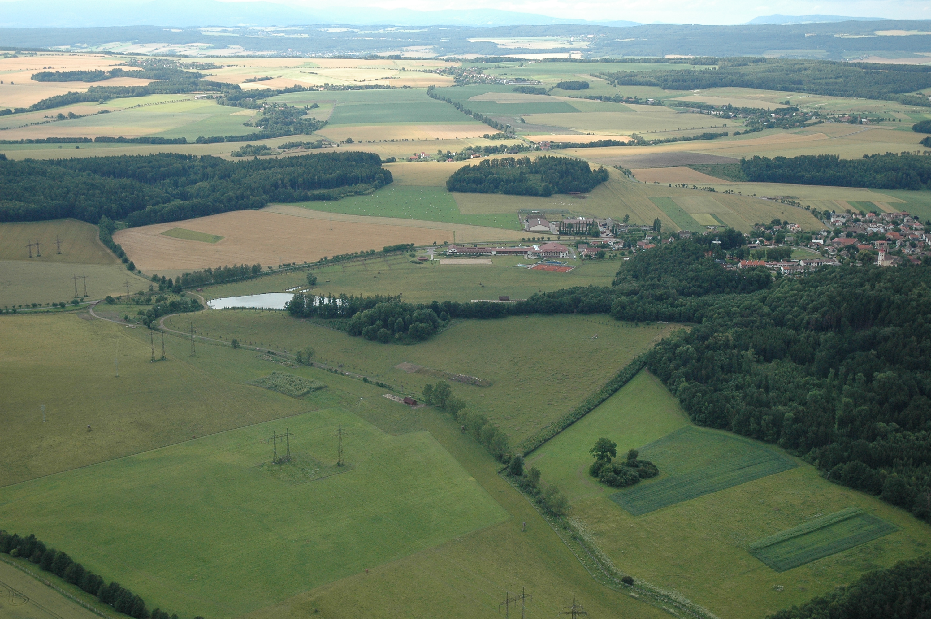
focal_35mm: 44
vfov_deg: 30.8
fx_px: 1124
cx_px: 466
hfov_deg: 45.0
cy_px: 310
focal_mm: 29
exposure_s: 1/1250
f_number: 4
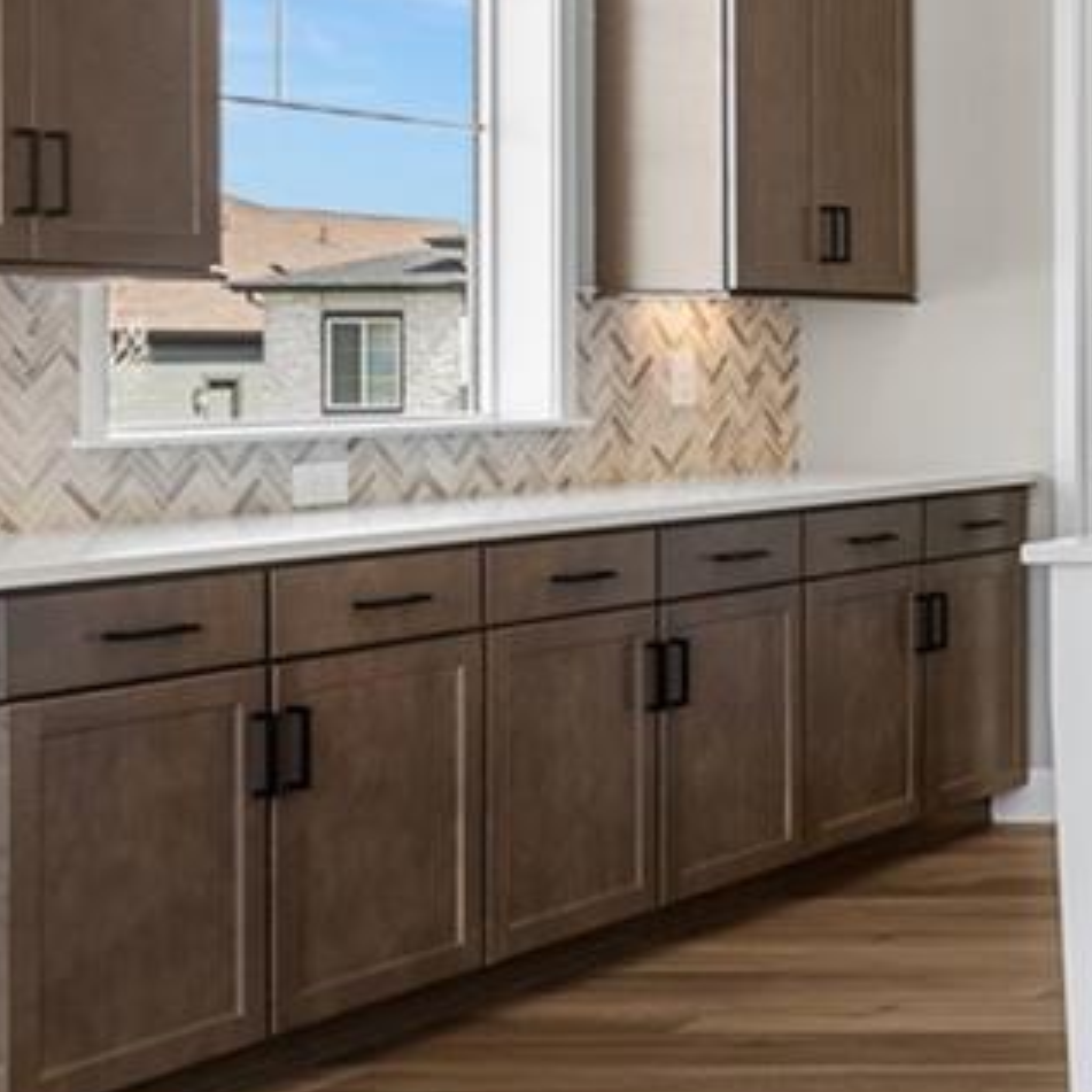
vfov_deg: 23.5
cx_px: 2332
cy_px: 338
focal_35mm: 73
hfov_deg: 16.4
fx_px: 2605
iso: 200
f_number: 8
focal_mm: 17
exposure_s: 1/400
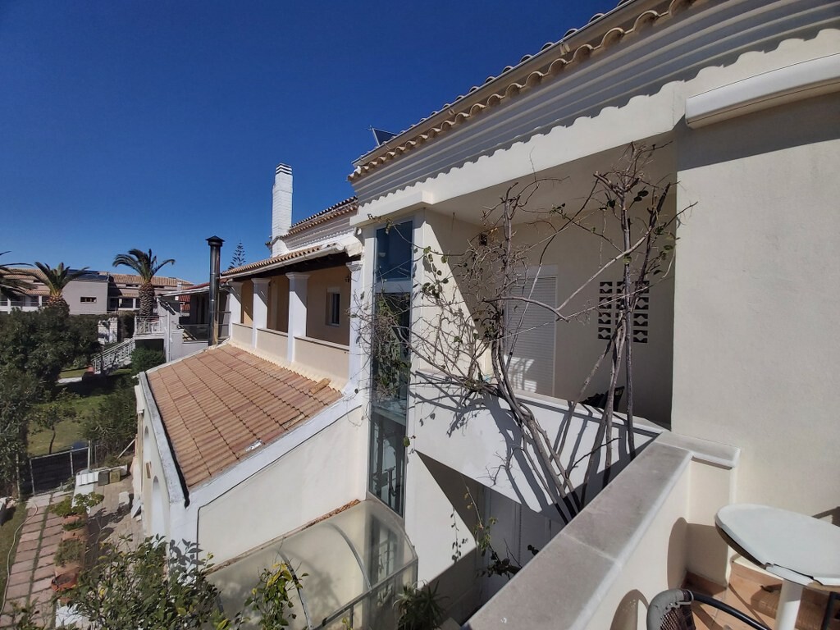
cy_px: 315
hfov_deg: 110.5
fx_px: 291
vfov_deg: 94.5
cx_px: 420
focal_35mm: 12
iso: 40
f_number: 2.2
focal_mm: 1.42
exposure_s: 1/6636
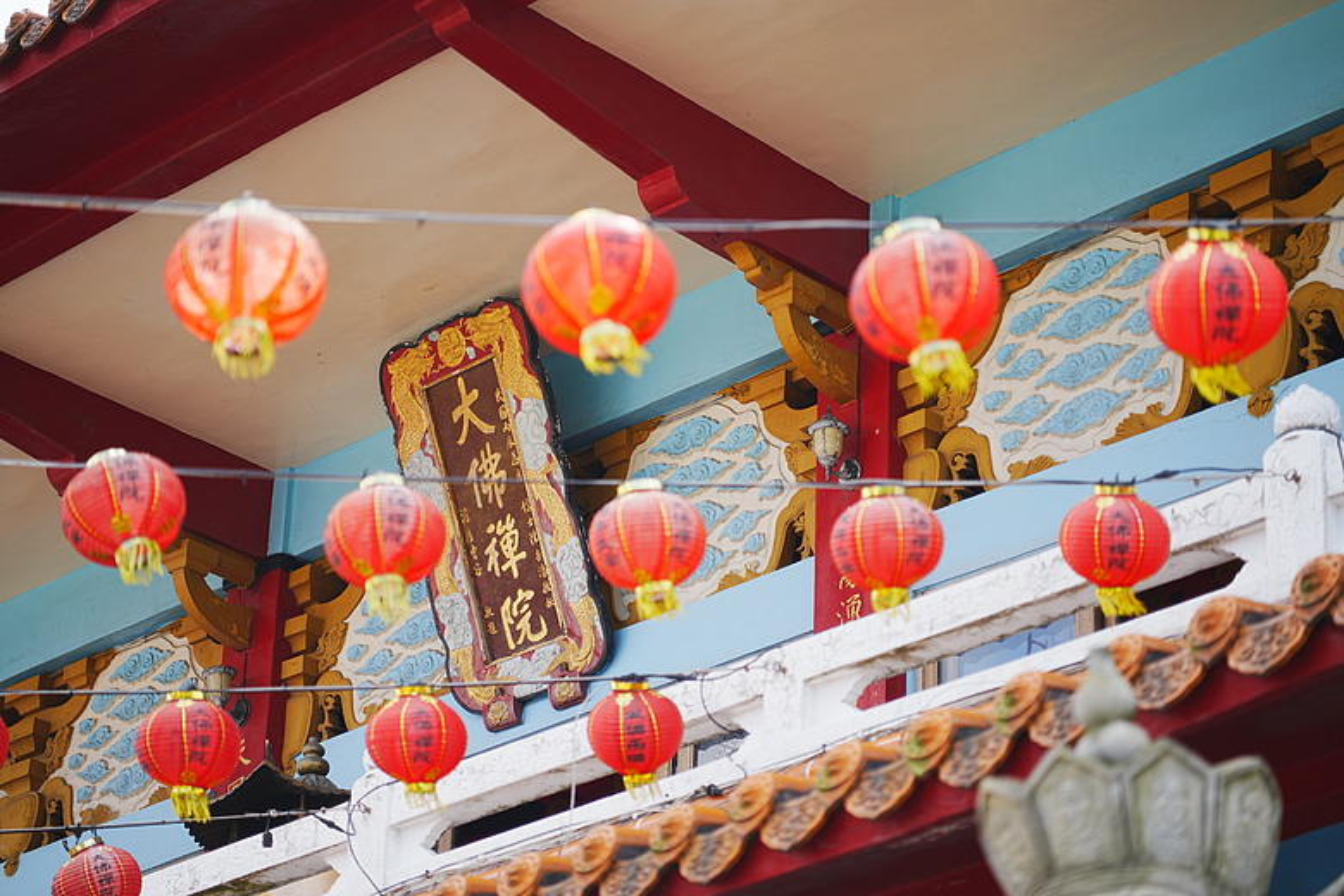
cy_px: 448
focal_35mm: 100
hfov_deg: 20.4
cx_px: 672
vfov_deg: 13.7
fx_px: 3733
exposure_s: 1/640
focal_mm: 100
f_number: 2.8
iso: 100
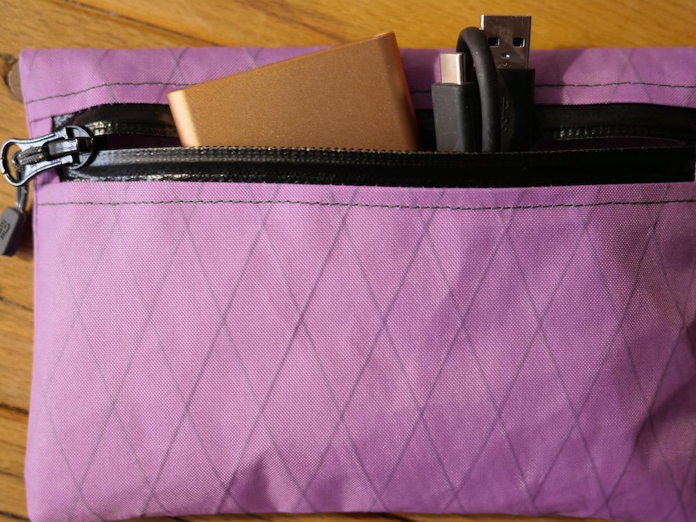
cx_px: 399
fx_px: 1025
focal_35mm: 51
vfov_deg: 28.6
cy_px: 280
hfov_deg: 37.4
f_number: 1.7
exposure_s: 1/60
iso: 250
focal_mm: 20
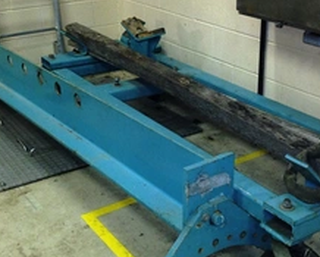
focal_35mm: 59
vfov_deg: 25.8
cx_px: 178
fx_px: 560
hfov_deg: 31.9
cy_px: 148
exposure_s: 1/20
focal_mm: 4.12
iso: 160
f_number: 2.4
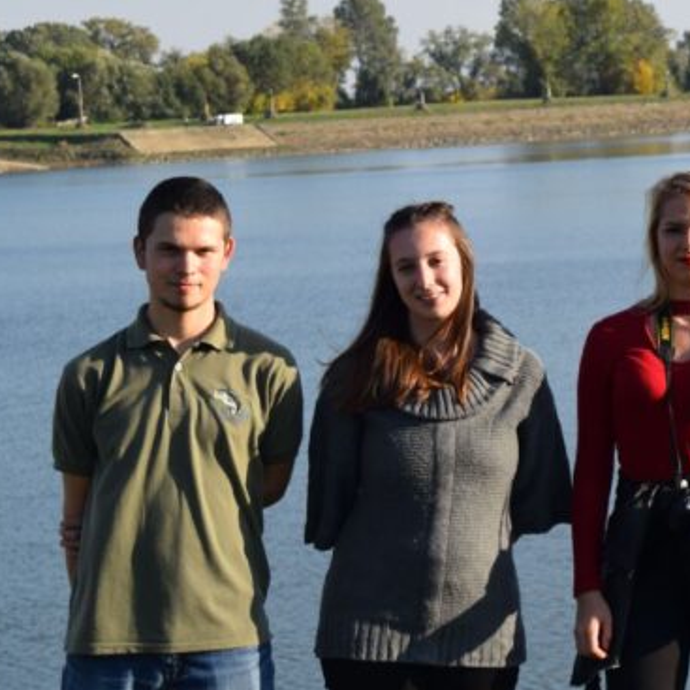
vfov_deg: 12.9
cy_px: 129
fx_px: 3044
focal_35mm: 135
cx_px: 910
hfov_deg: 12.5
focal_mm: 38
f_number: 9
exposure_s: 1/320
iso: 200
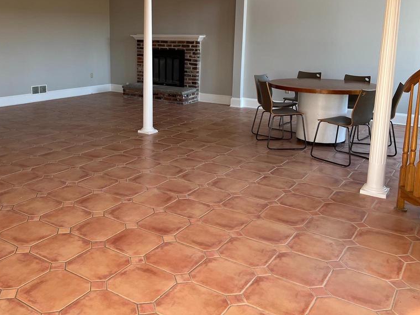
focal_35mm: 35
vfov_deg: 40.2
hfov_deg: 52.3
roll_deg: -0.4
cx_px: 168
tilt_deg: -8.9
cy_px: 104
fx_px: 425
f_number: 1.5
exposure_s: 1/121
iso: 80
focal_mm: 5.7
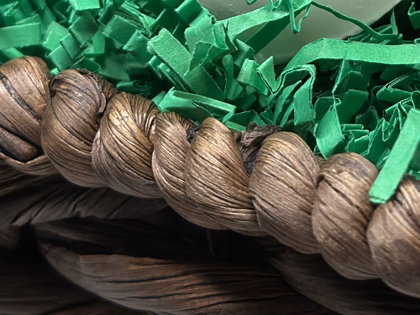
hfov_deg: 13.2
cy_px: -126
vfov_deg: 9.8
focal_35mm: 148
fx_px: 1796
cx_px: 416
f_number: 1.78
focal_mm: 6.86
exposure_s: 1/159
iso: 64
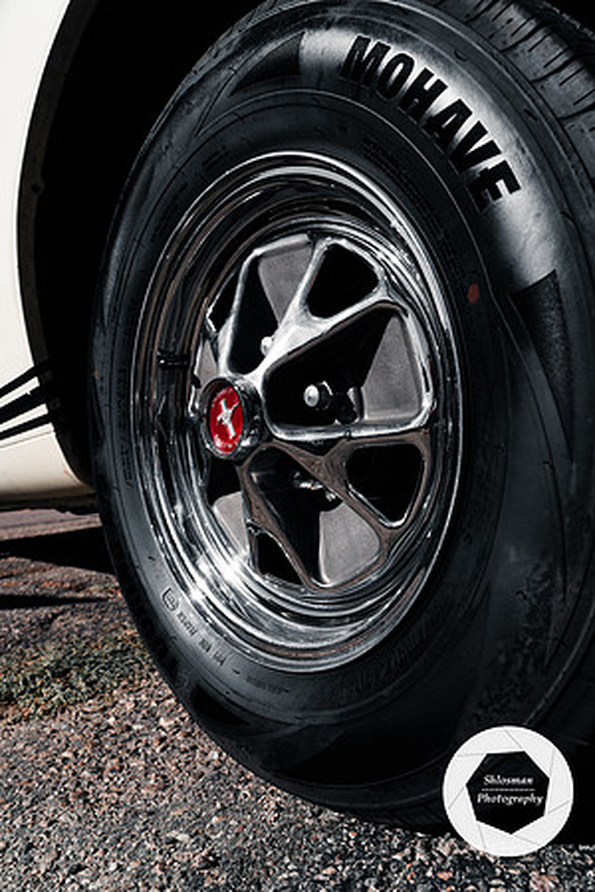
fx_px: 595
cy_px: 446
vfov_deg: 73.7
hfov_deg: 53.1
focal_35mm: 24
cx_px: 298
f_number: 9
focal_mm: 24
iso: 160
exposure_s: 1/320
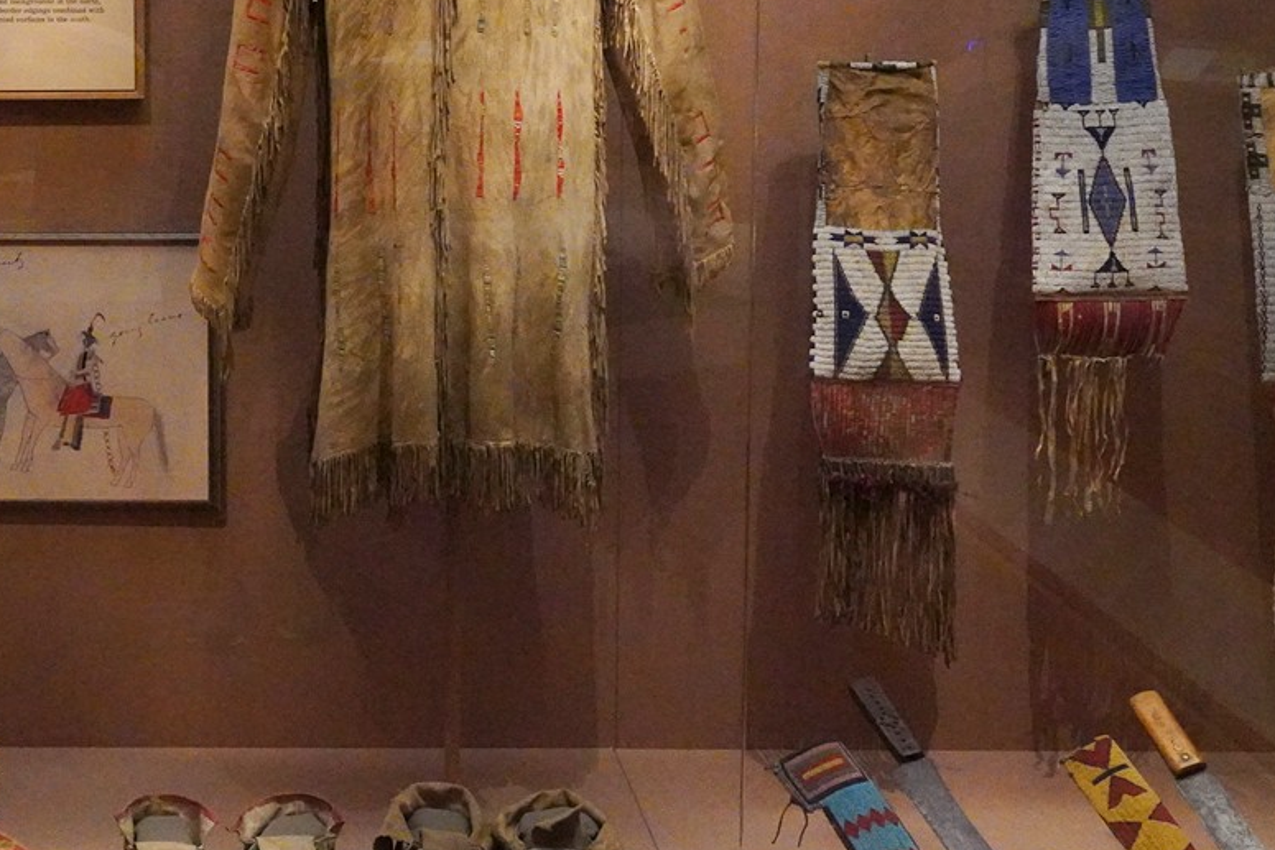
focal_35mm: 80
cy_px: 202
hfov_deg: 24.7
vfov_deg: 17.0
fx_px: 2834
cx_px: 174
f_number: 6.3
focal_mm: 31
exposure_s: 1/100
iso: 16000
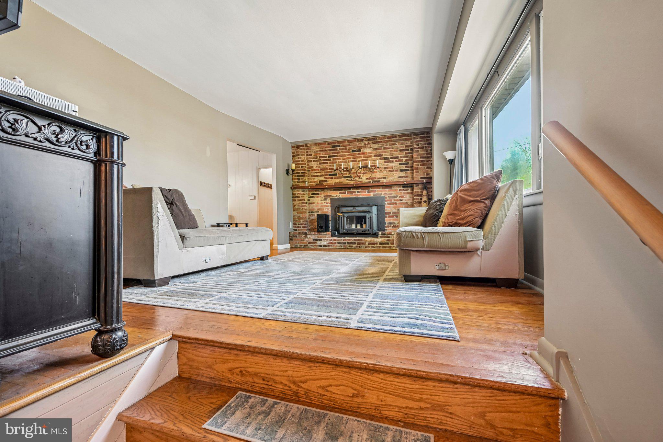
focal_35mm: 14
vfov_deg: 81.2
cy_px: 221
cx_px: 332
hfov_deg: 104.3
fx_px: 258
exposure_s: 1/4
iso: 400
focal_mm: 14
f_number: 8
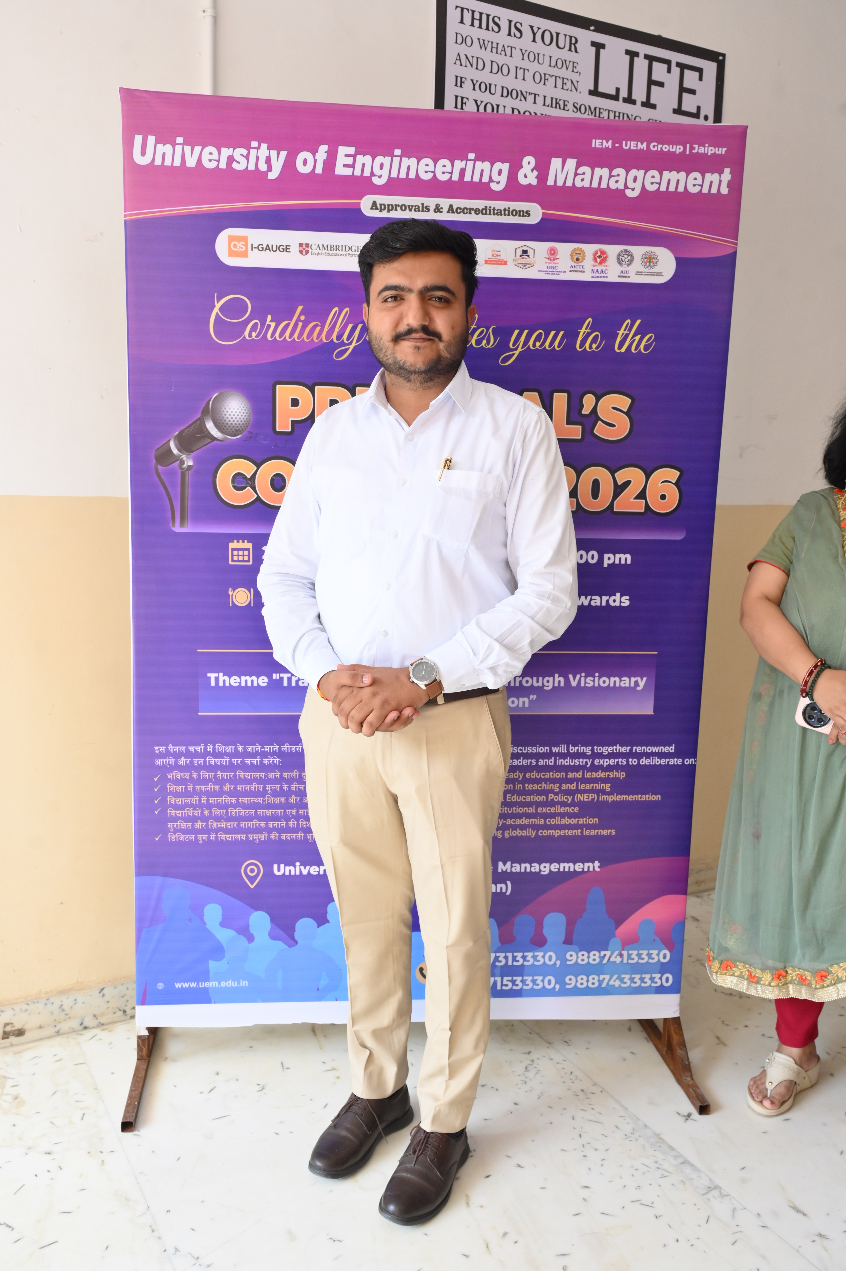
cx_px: 423
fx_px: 1059
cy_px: 636
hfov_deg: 43.6
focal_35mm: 30
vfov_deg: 62.0
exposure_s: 1/160
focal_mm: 30
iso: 1250
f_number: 6.3
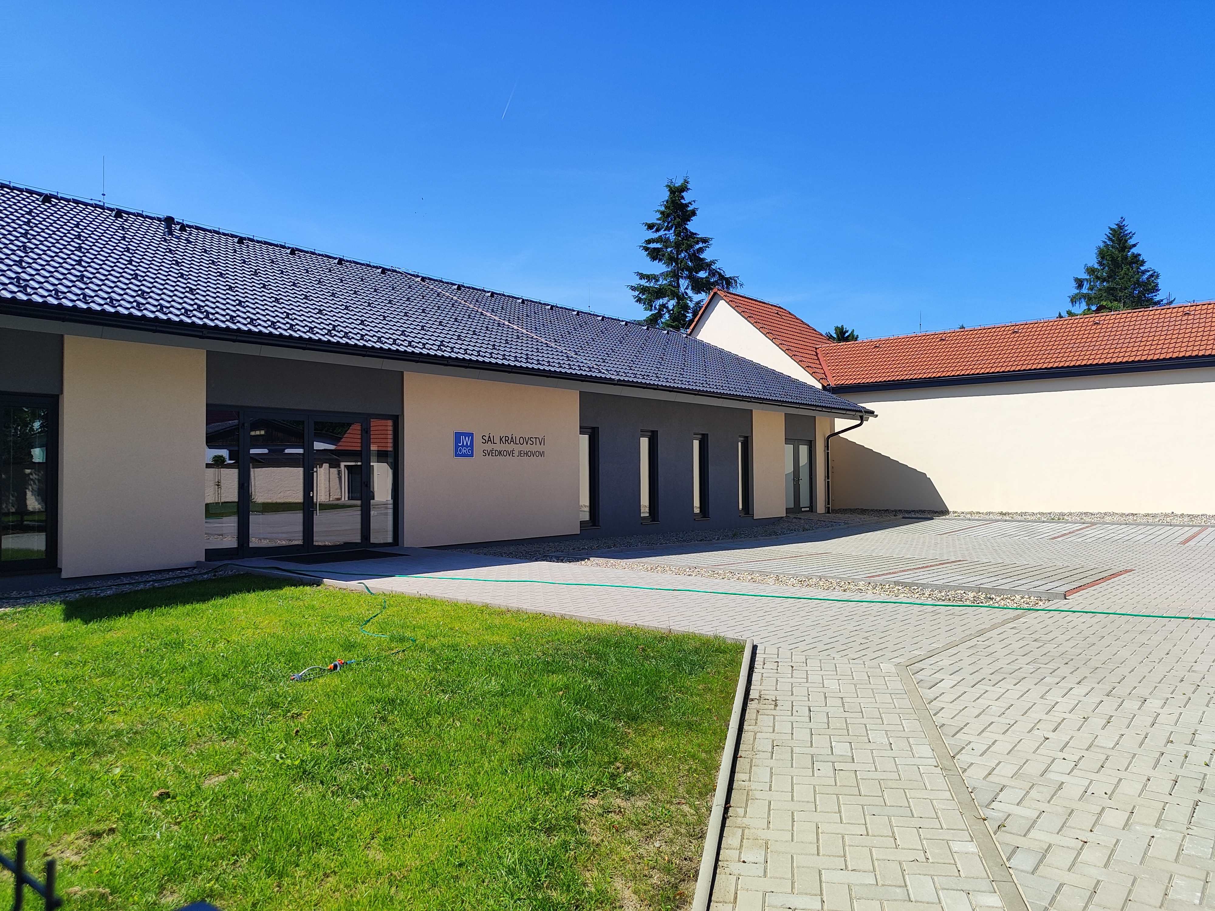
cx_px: 608
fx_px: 842
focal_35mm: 24
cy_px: 456
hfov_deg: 71.6
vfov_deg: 56.8
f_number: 1.89
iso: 50
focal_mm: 5.89
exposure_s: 1/720
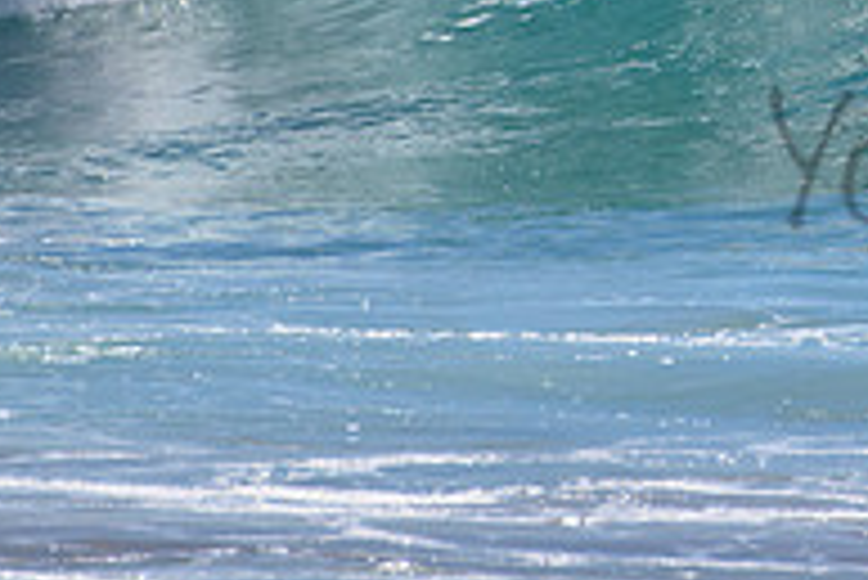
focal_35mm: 1844
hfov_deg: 1.1
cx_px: 938
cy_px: -75
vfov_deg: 0.7
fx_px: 44493
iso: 90
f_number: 5.6
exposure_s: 1/2000
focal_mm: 500
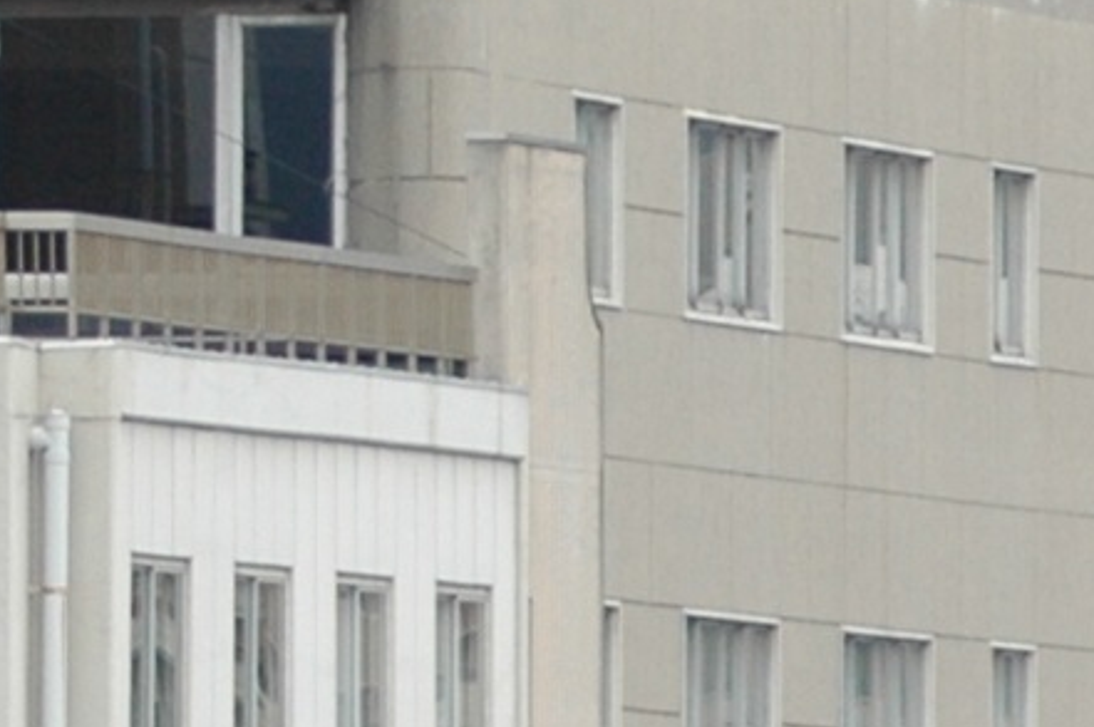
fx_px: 41950
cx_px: -1016
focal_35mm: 1382
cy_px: -280
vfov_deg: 1.0
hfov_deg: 1.5
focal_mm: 150
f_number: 5.6
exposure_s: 1/500
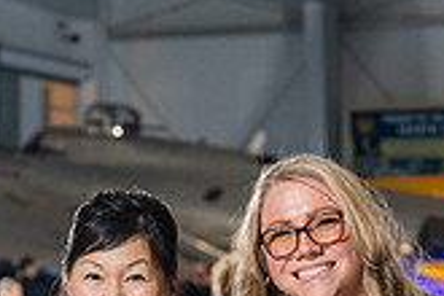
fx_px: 2047
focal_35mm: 166
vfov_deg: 8.1
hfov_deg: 12.4
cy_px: 472
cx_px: 231
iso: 1600
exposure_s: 1/250
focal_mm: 47.2
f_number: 2.8
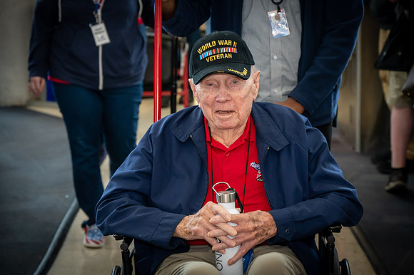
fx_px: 1195
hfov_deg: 19.7
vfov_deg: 13.1
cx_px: 207
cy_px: 138
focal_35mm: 104
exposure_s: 1/100
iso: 8000
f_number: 6.3
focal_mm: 104
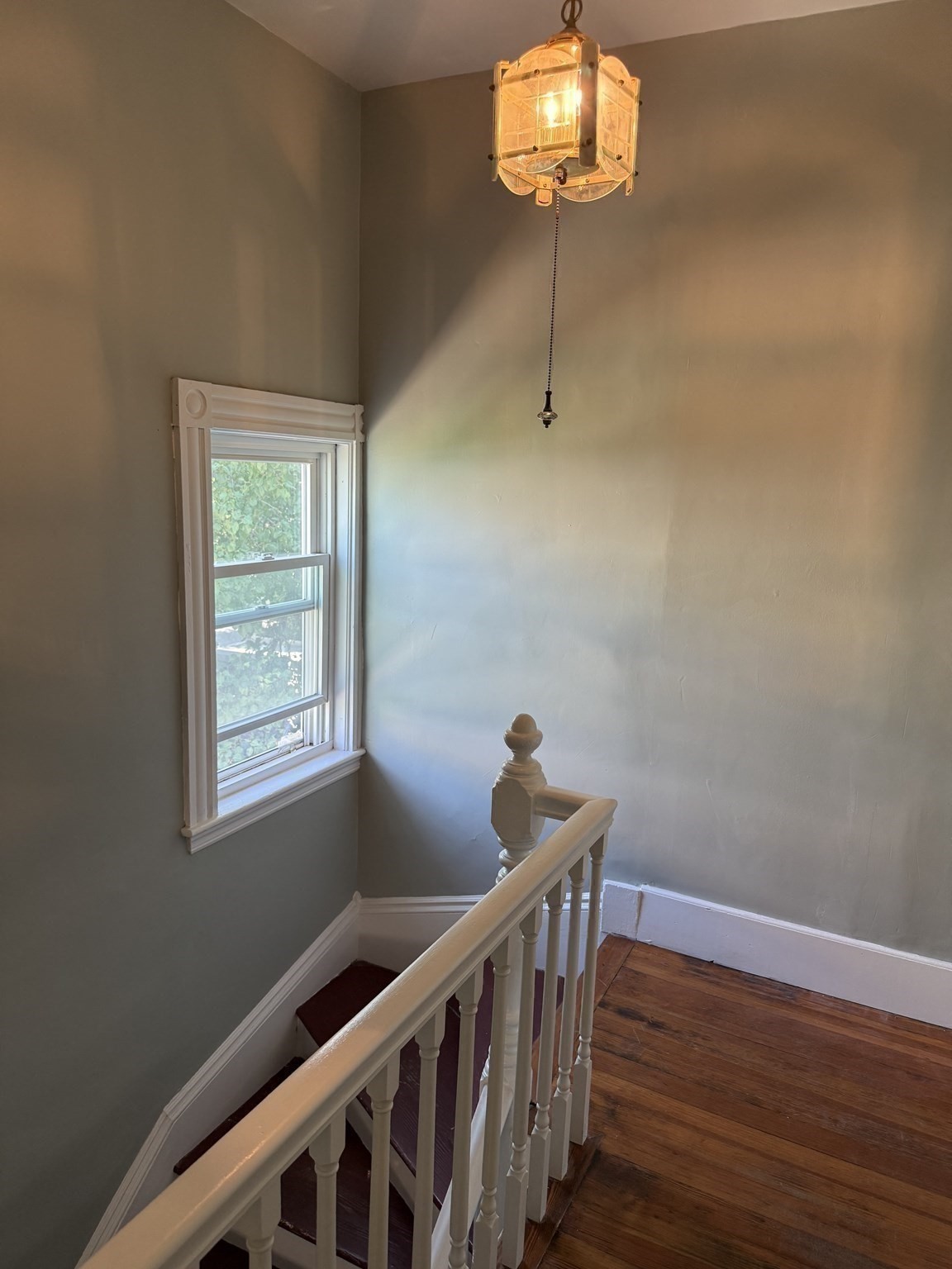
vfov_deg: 71.6
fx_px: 880
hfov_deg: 56.8
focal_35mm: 24
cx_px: 476
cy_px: 634
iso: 160
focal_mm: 6.76
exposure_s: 1/120
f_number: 1.78
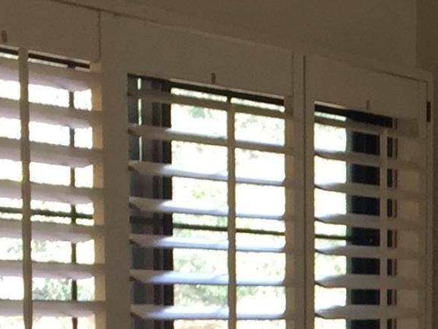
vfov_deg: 9.5
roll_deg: -2.6
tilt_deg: -6.8
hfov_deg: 11.9
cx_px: 798
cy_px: 512
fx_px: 1923
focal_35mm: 152
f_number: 2.2
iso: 40
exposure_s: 1/60
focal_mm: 4.15
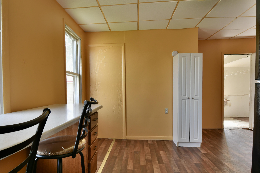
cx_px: 123
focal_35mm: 20
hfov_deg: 83.9
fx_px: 144
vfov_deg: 61.9
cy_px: 92
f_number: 11
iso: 800
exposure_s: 1/20
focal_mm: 14
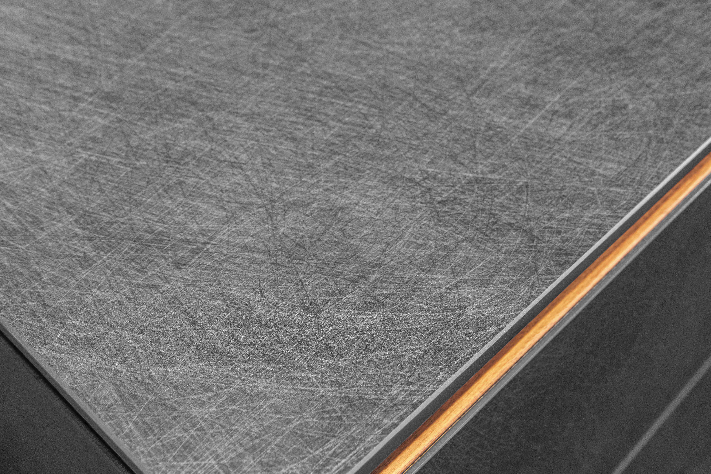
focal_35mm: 45
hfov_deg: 43.6
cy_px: 237
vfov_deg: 29.9
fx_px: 889
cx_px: 356
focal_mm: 45
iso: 800
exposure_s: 1/5
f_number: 11
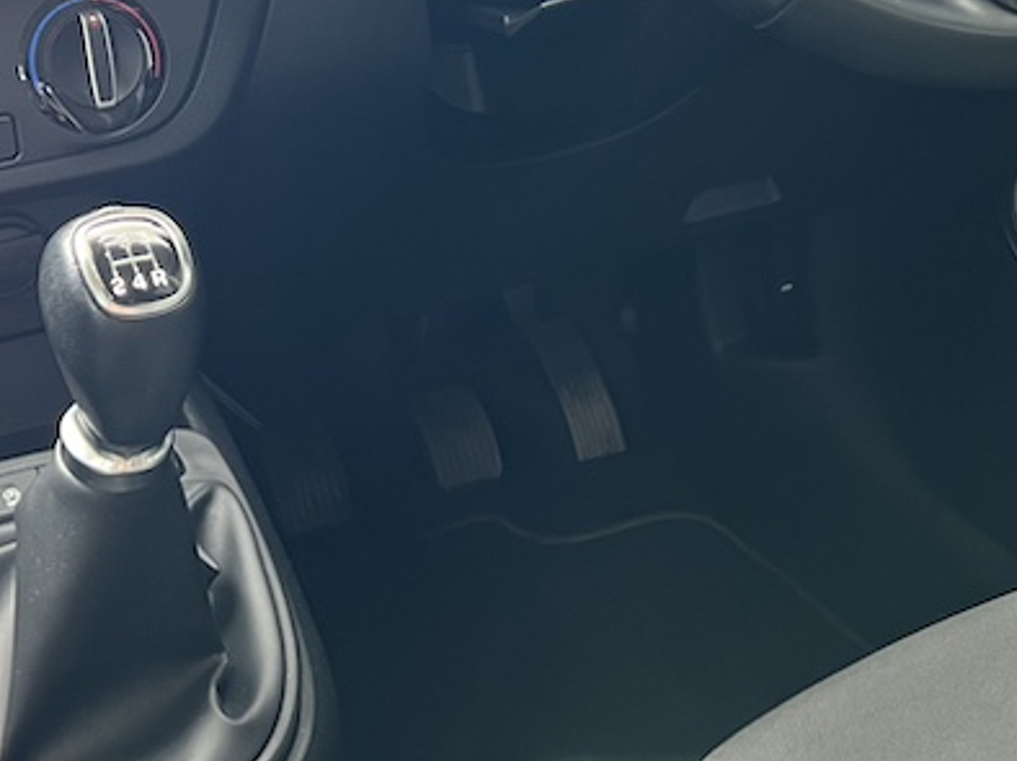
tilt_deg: -13.0
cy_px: 0
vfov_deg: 21.5
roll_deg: +3.7
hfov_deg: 29.4
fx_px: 1938
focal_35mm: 66
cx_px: 462
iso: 125
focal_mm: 5.7
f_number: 1.5
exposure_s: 1/82
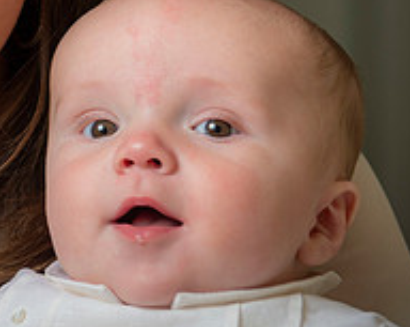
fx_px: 2132
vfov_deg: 8.7
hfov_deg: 10.9
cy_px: -21
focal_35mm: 176
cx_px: -17
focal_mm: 62
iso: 250
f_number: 4.5
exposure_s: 1/200
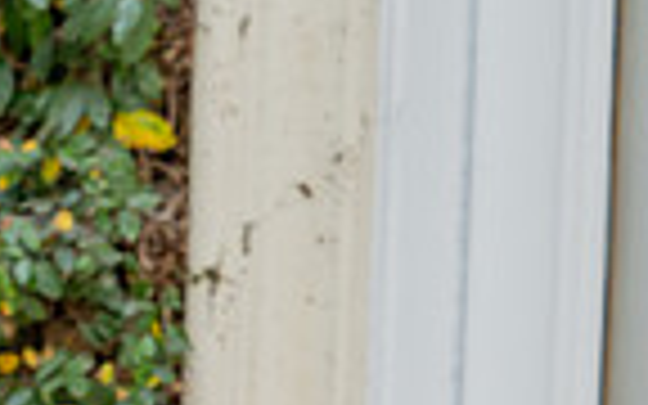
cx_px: -774
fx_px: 5757
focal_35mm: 326
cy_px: 598
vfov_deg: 4.0
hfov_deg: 6.2
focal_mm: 70
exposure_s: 1/200
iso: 200
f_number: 4.5
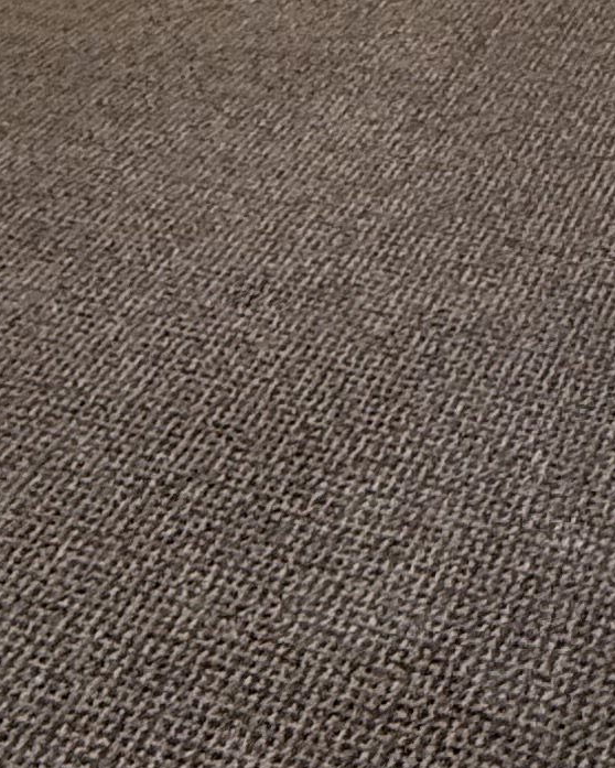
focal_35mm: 79
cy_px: -459
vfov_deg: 20.0
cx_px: 549
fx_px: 1797
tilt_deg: -11.0
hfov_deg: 19.1
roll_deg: +0.0
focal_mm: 2.22
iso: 250
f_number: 2.2
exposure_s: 1/120
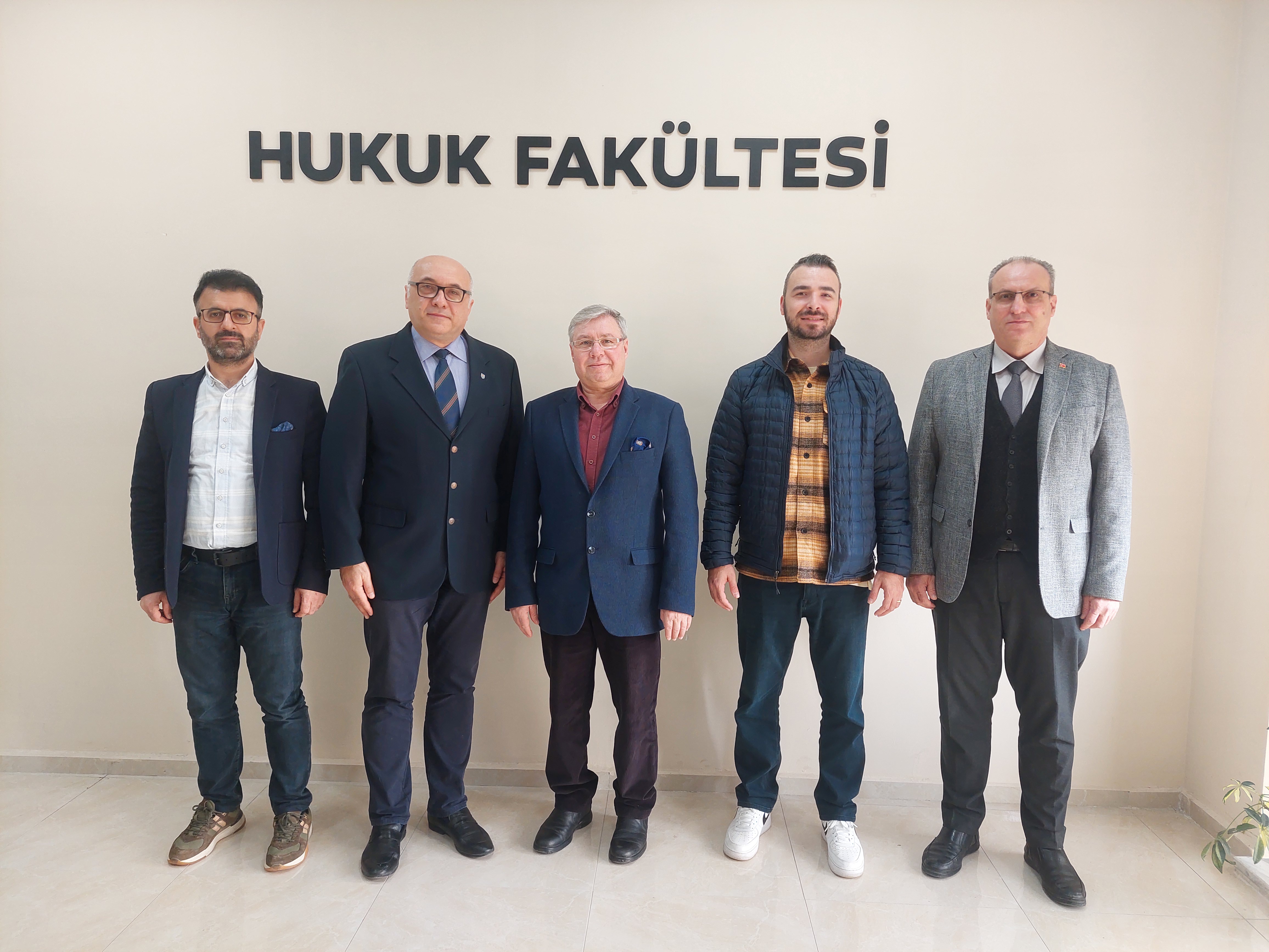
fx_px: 880
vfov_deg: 56.8
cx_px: 634
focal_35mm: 24
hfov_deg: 71.6
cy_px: 476
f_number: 1.8
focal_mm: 5.23
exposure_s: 1/50
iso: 80
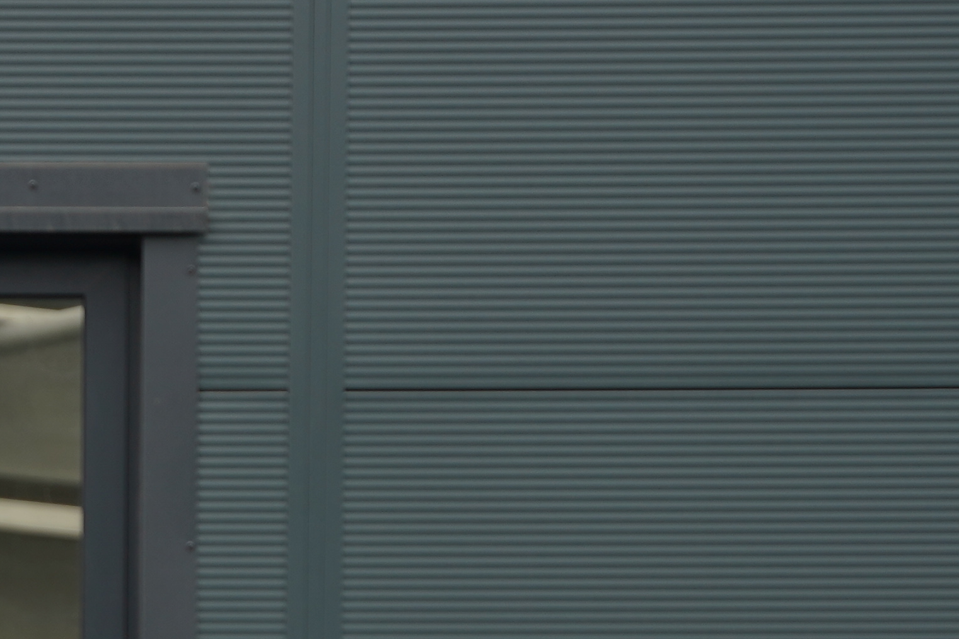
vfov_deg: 6.1
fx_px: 5833
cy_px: 1242
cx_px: 30
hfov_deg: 9.3
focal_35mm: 219
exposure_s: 1/200
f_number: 2.8
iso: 100
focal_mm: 55.5
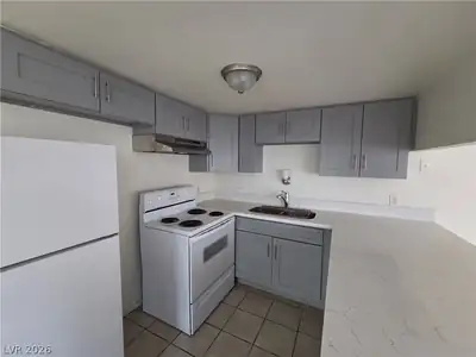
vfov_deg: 89.9
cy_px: 178
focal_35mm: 13
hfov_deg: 106.2
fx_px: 179
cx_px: 238
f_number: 2.2
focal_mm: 2.2
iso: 1000
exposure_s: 1/60
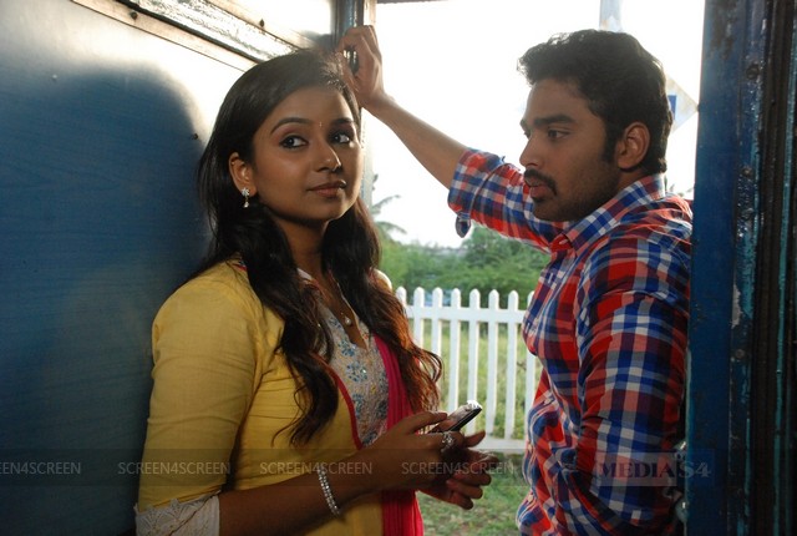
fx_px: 1065
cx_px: 398
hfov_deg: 41.0
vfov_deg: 28.2
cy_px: 268
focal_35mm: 48
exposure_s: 1/125
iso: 1250
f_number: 8
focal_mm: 32
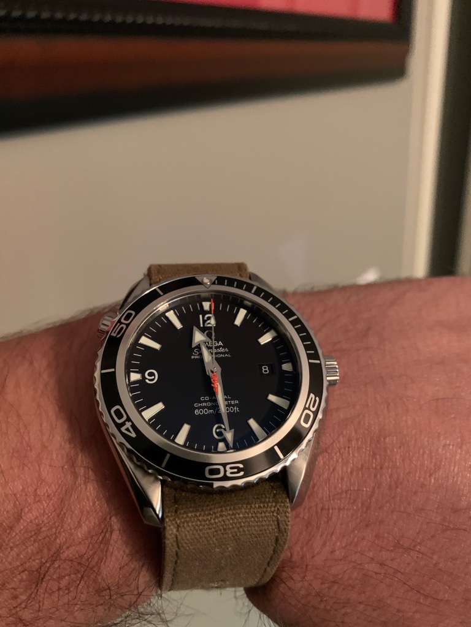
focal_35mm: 26
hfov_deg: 53.1
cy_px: 314
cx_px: 236
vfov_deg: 67.3
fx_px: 472
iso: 640
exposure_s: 1/20
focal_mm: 4.25
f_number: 1.8
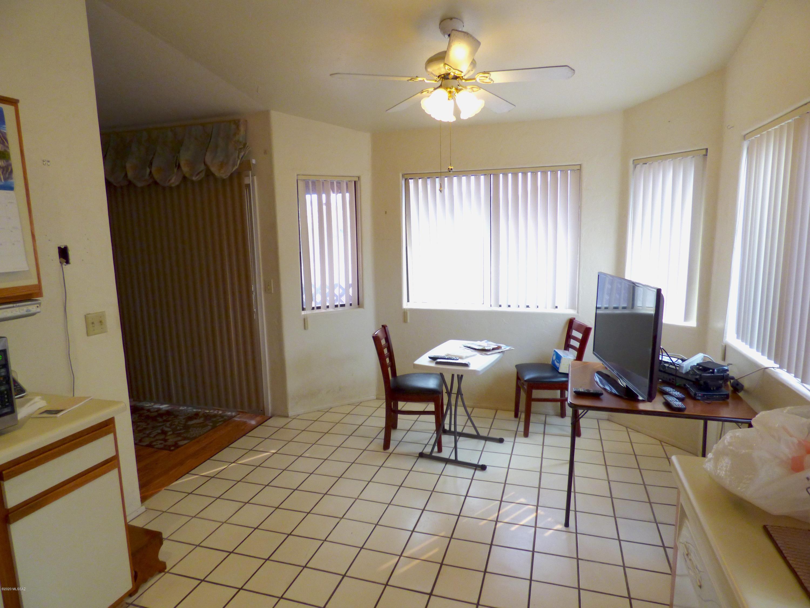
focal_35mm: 20
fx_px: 468
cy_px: 304
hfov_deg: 81.7
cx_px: 405
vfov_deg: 66.0
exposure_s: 1/60
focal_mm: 3.58
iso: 125
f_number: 2.8
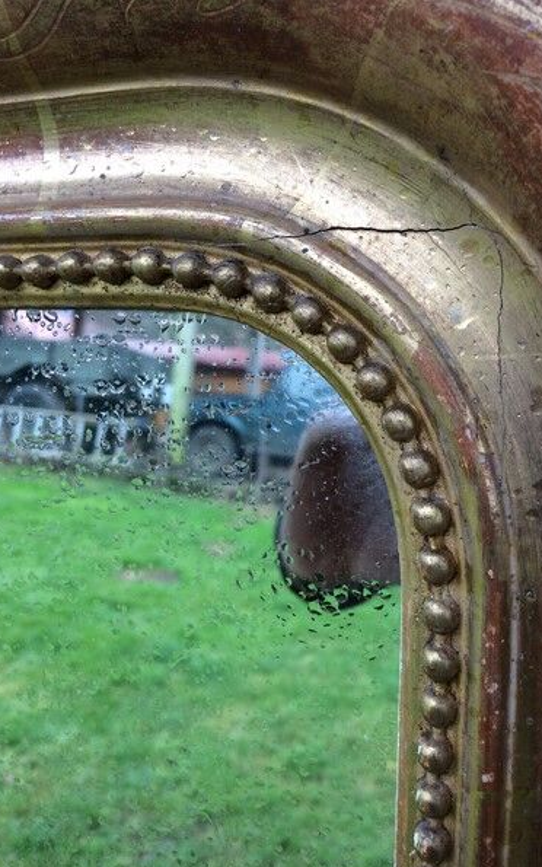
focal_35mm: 31
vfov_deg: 61.2
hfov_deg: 40.6
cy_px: 434
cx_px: 296
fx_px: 732
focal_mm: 4.15
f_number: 2.2
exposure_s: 1/100
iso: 50
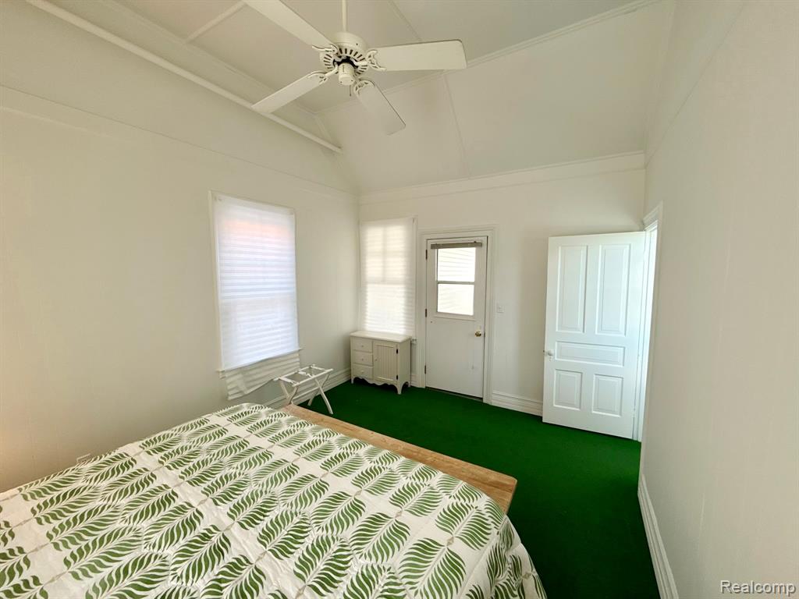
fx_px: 323
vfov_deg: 85.7
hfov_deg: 102.1
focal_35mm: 14
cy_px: 300
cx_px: 400
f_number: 2.2
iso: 125
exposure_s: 1/120
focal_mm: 2.22
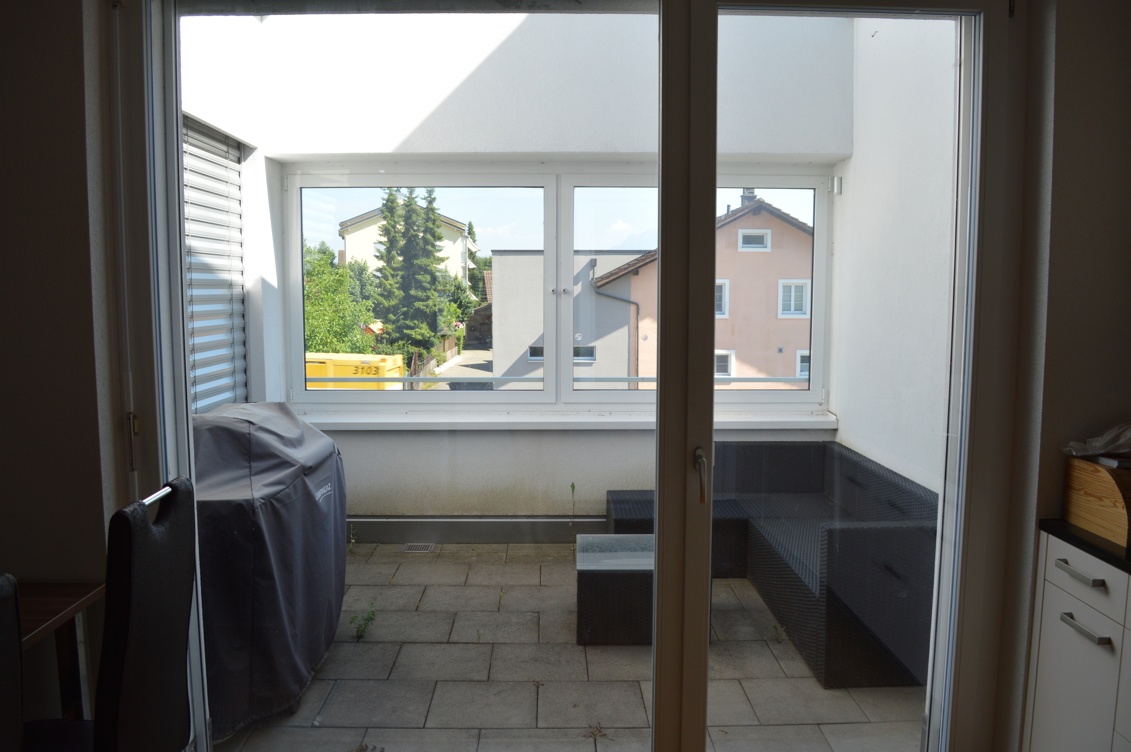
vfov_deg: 47.8
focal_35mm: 27
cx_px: 566
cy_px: 376
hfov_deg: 67.4
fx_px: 847
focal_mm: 18
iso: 140
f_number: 5.6
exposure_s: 1/125
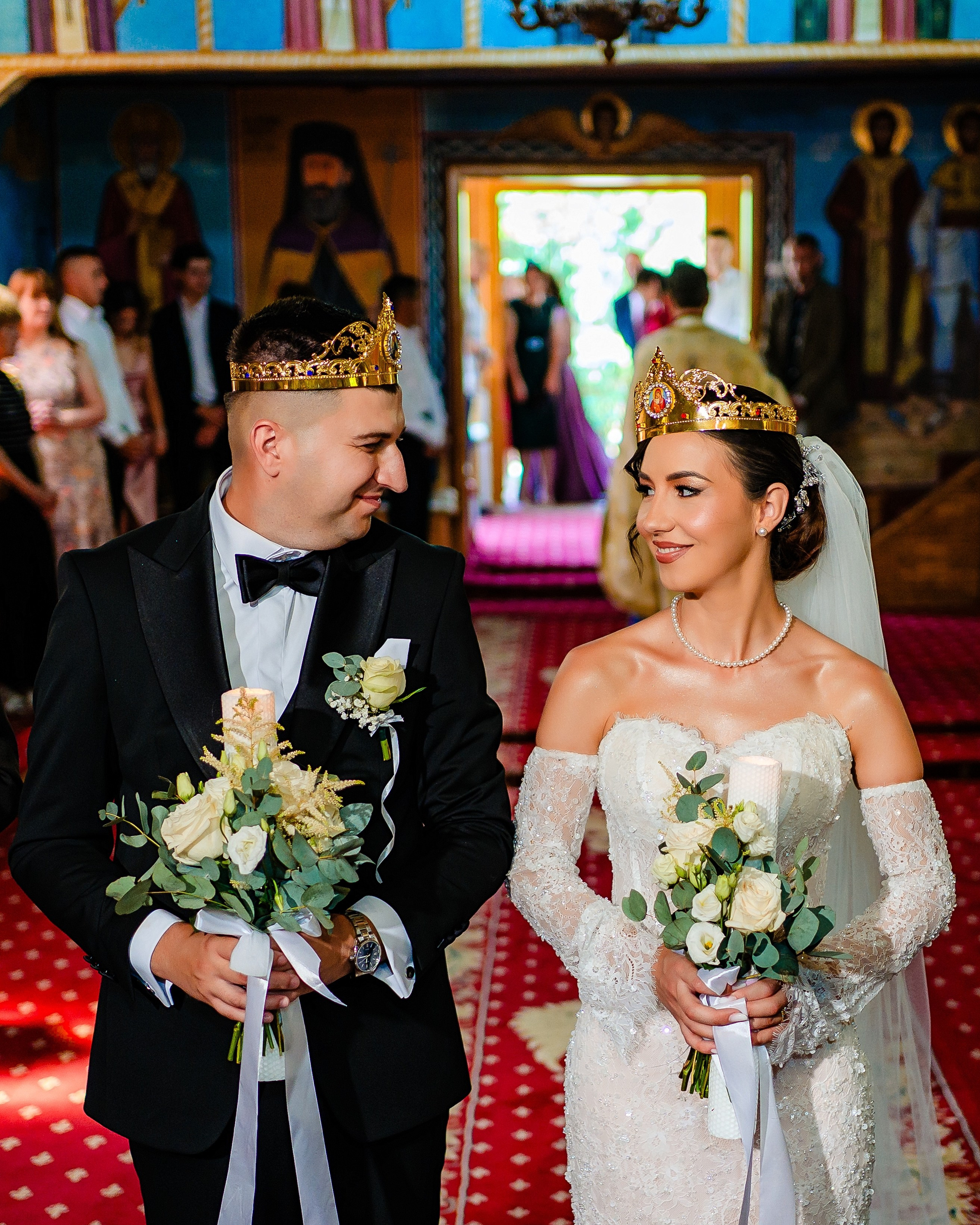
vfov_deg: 45.7
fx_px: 1450
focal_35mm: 40
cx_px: 486
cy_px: 704
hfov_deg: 37.3
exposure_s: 1/320
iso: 800
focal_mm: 35
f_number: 1.8
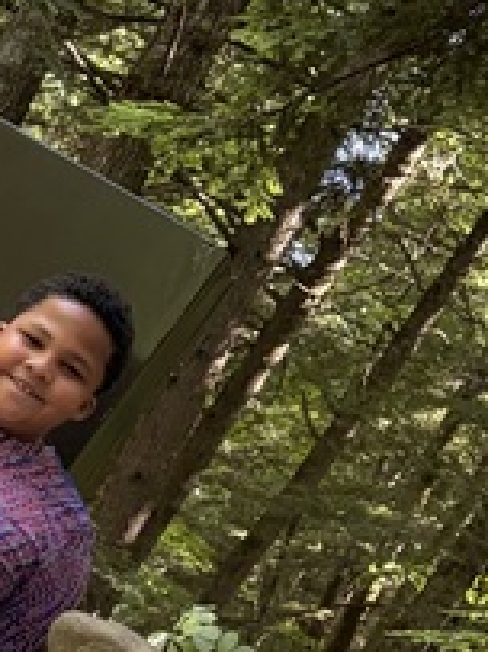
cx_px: -636
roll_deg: -35.2
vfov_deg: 15.0
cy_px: 488
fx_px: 2465
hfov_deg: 10.0
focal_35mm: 131
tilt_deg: -5.1
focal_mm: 5.96
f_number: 1.6
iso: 125
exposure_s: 1/105
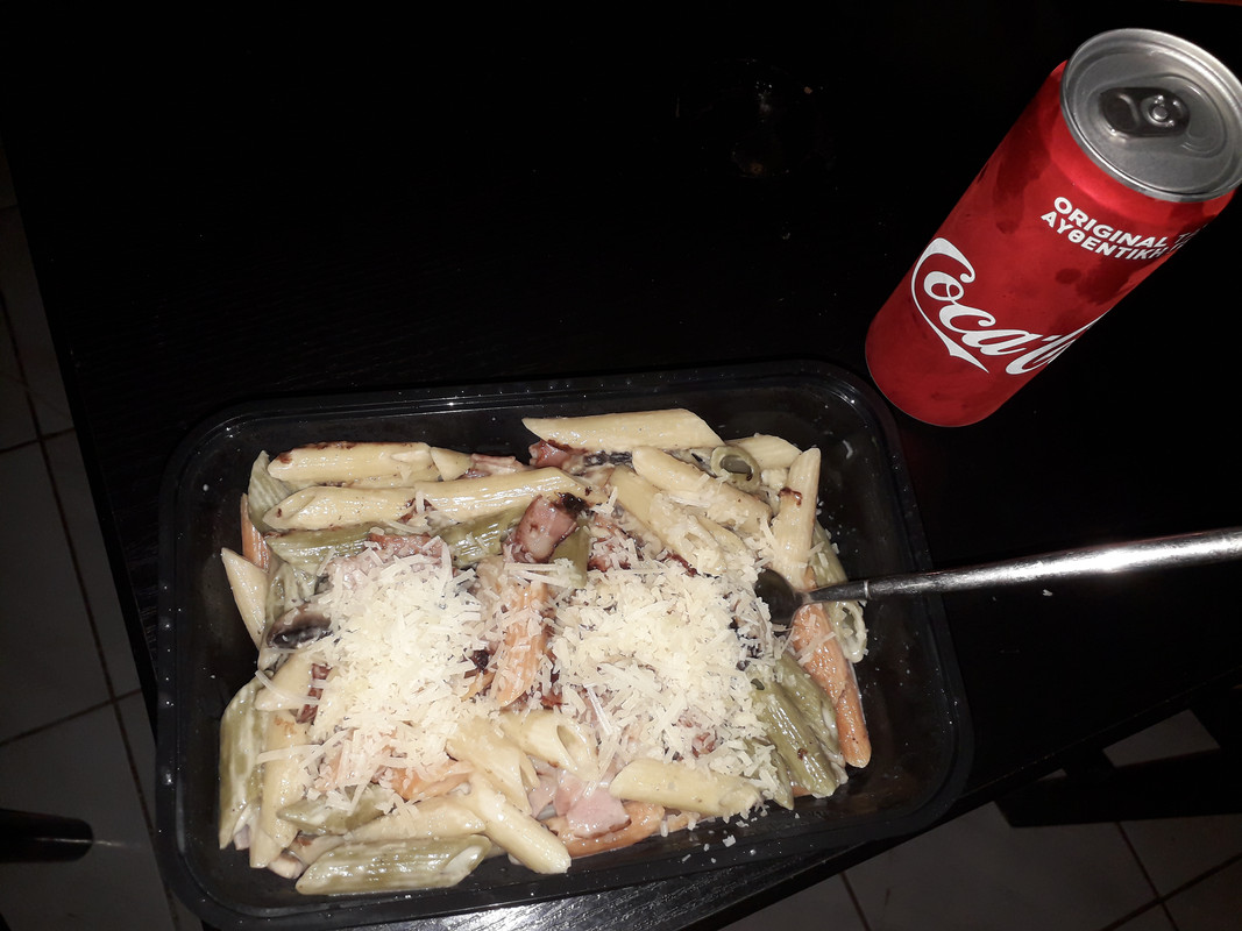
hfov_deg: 65.3
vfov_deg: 51.3
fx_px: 969
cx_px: 621
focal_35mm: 27
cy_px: 466
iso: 80
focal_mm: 3.6
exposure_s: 1/100
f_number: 1.9
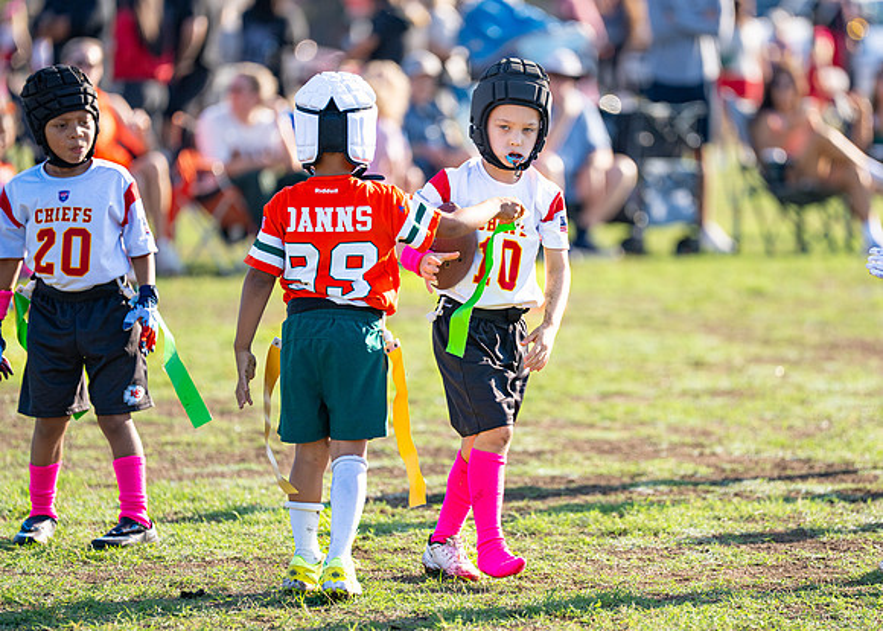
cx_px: 496
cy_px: 295
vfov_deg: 5.7
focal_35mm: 254
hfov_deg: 7.9
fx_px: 6380
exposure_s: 1/2000
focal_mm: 200
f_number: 2.8
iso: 250
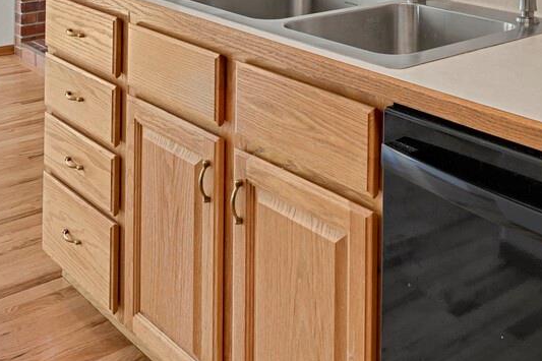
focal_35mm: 51
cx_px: 263
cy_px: -168
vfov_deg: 22.2
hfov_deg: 38.9
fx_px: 768
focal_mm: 17
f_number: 8
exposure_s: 1
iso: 250
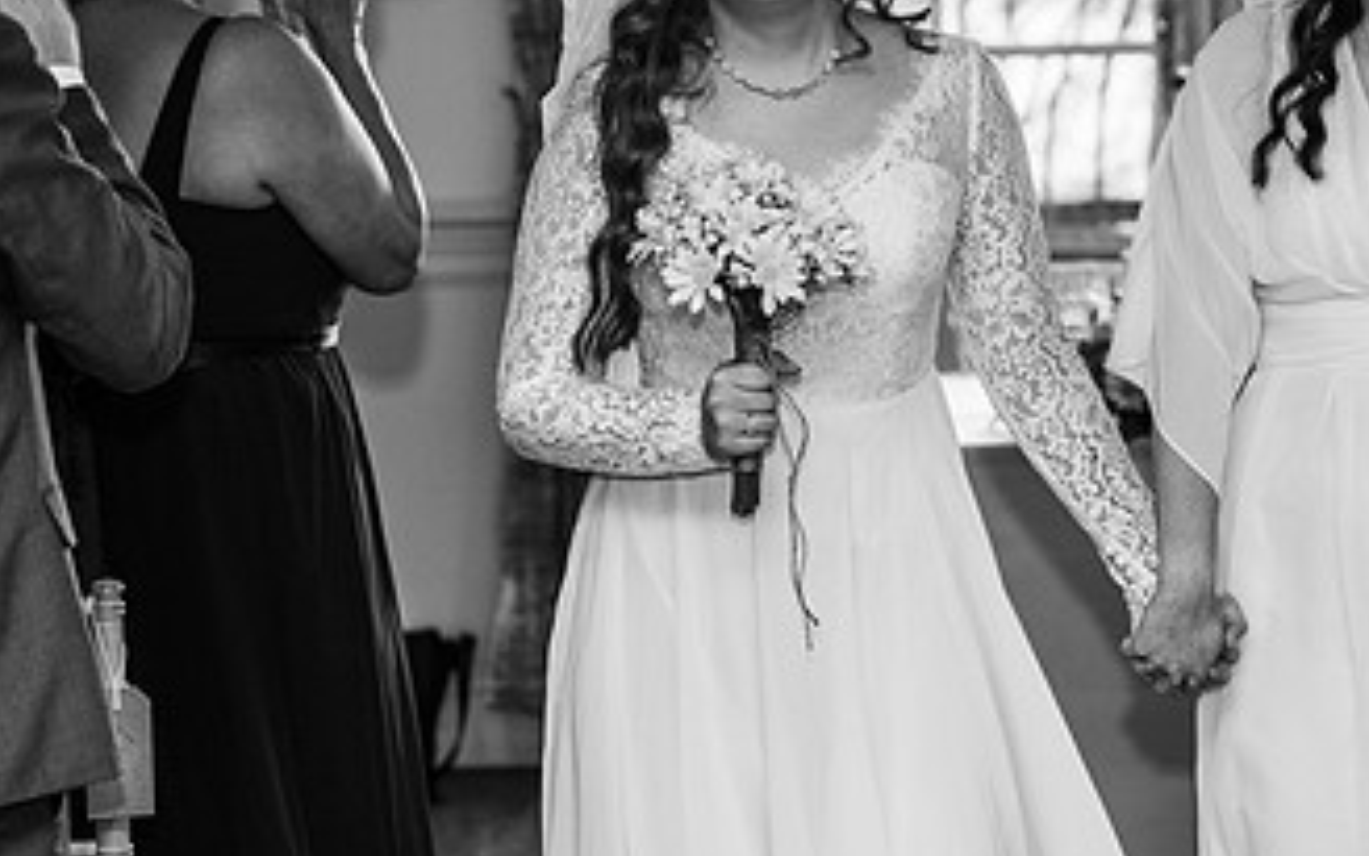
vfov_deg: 10.4
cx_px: 1190
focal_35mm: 126
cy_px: 351
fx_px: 4701
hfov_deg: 16.4
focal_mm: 70
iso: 280
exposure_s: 1/200
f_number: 2.8
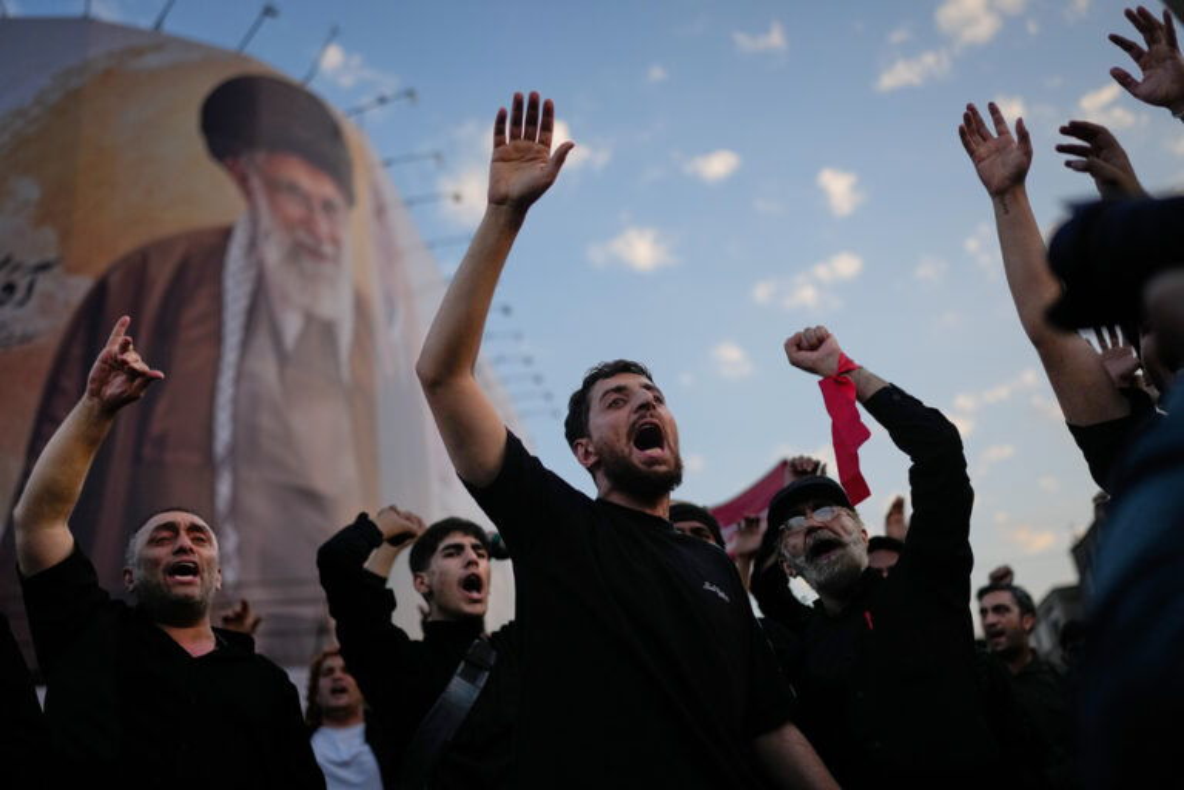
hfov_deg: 54.4
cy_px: 395
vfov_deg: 37.9
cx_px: 592
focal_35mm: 35
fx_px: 1151
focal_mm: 35
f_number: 1.6
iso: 640
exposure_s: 1/5000
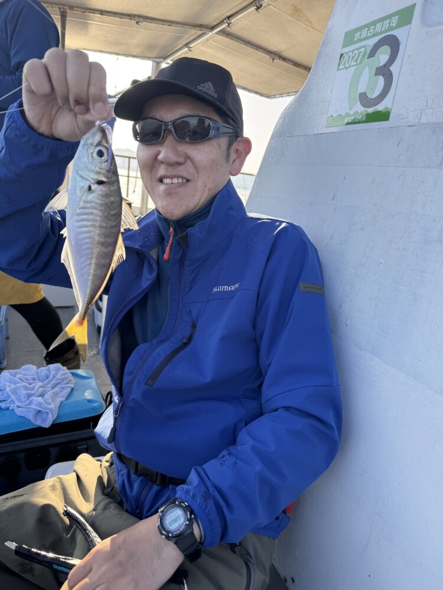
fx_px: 410
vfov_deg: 71.6
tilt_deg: -15.5
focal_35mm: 24
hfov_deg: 56.8
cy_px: 295
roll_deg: -7.8
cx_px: 222
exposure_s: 1/645
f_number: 1.78
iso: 80
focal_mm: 6.76
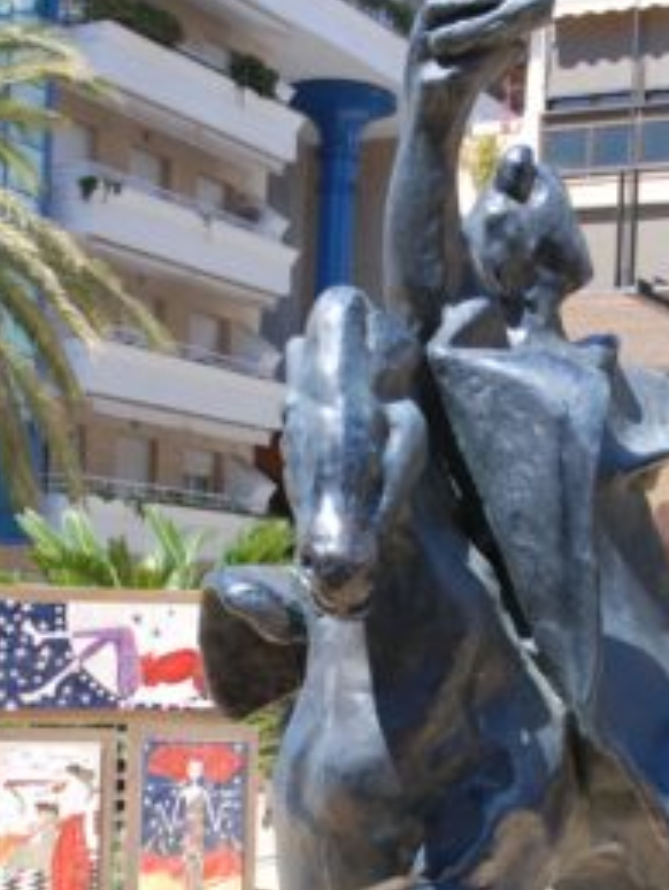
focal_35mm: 70
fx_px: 1799
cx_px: 450
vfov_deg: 27.3
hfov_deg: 21.0
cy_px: 707
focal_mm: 25
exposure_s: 1/160
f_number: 6.3
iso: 100
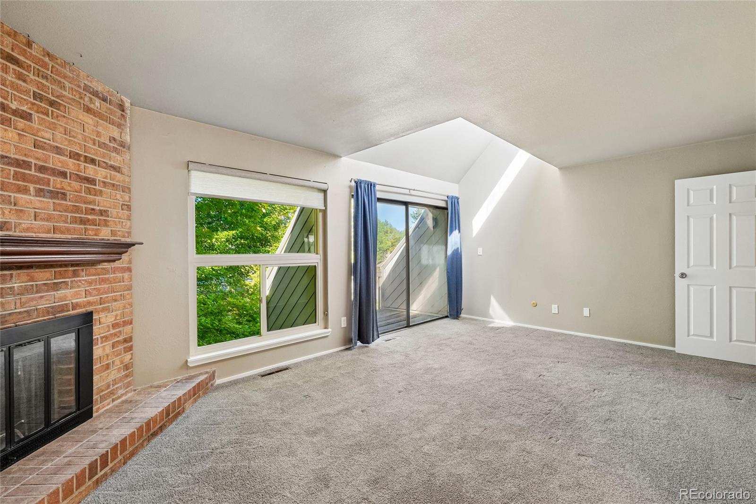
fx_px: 315
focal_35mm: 15
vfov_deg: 77.3
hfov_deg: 100.4
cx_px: 378
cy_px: 252
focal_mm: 10
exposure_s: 1/25
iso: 800
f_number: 8
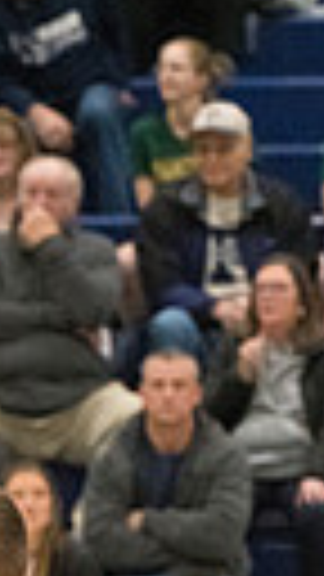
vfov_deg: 4.9
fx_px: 6735
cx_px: -9
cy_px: 846
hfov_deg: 2.8
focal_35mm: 441
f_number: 4.5
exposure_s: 1/1600
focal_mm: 120
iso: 8000
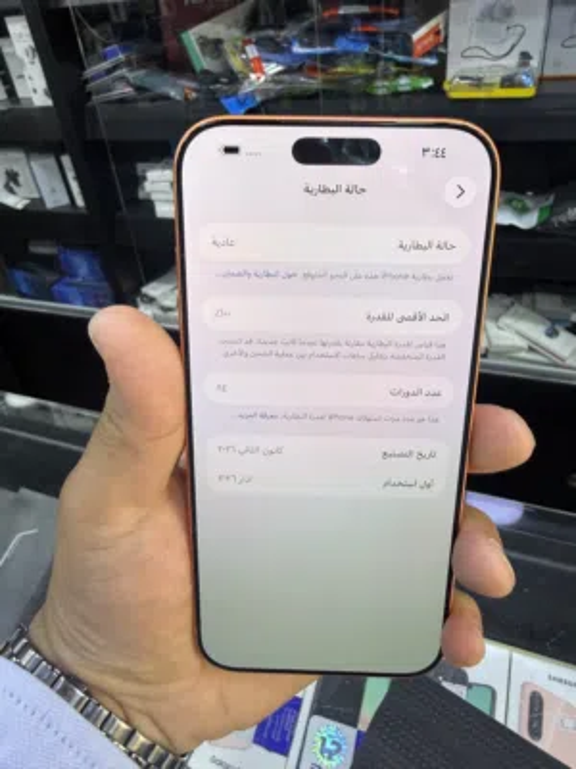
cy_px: 384
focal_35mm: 24
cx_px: 288
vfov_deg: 71.6
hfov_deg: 56.8
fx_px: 532
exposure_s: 1/120
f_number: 2.2
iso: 80
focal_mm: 2.22
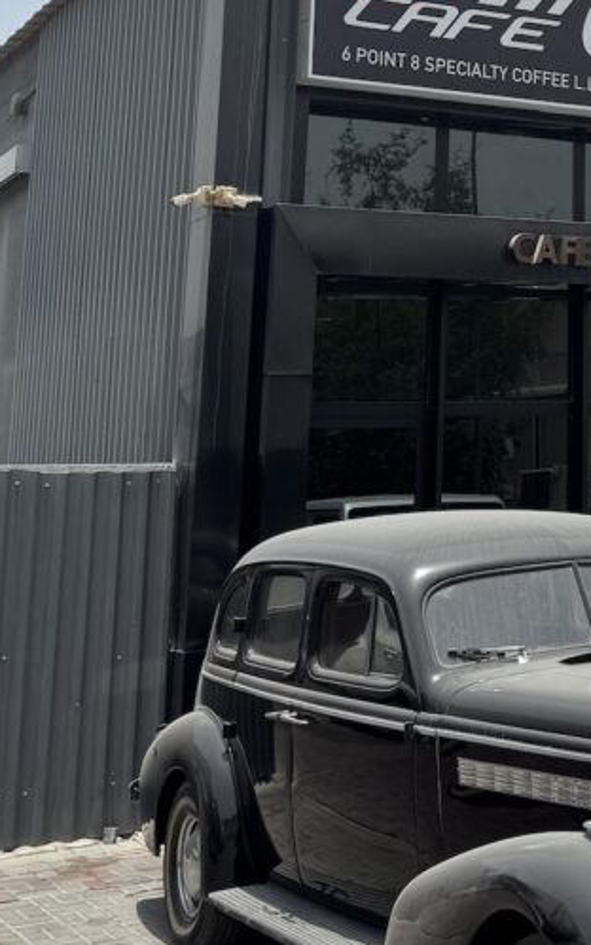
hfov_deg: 17.9
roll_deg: +2.7
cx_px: 775
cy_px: 33
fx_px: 1752
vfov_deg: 28.6
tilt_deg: +15.4
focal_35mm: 68
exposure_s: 1/6410
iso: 80
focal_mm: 6.76
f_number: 1.78
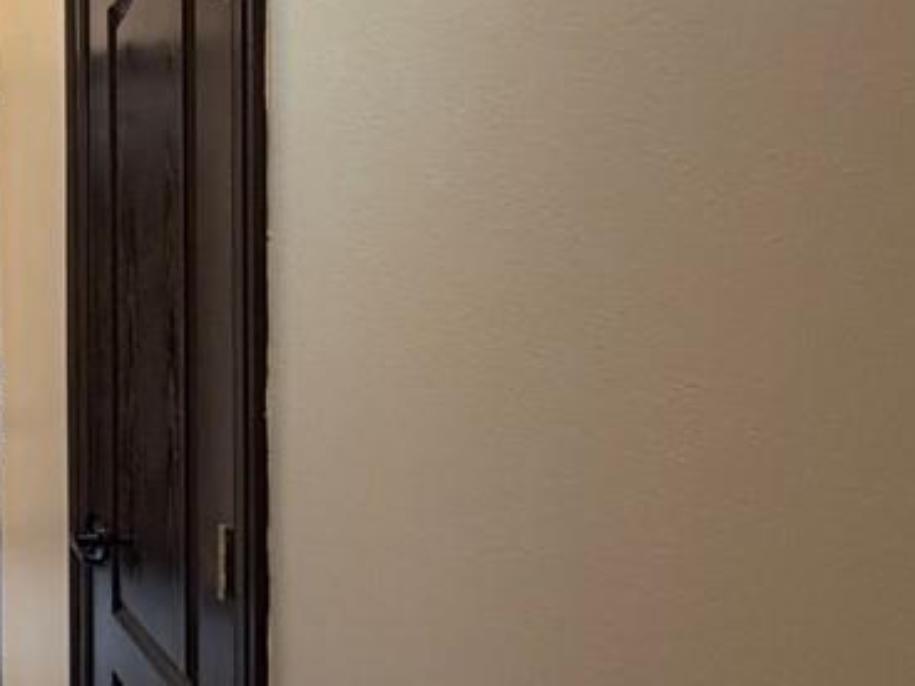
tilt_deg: -2.3
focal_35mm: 39
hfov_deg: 34.8
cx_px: -251
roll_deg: +0.6
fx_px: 1031
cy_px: 229
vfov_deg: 36.4
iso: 500
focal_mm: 2.22
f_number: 2.2
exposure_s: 1/60
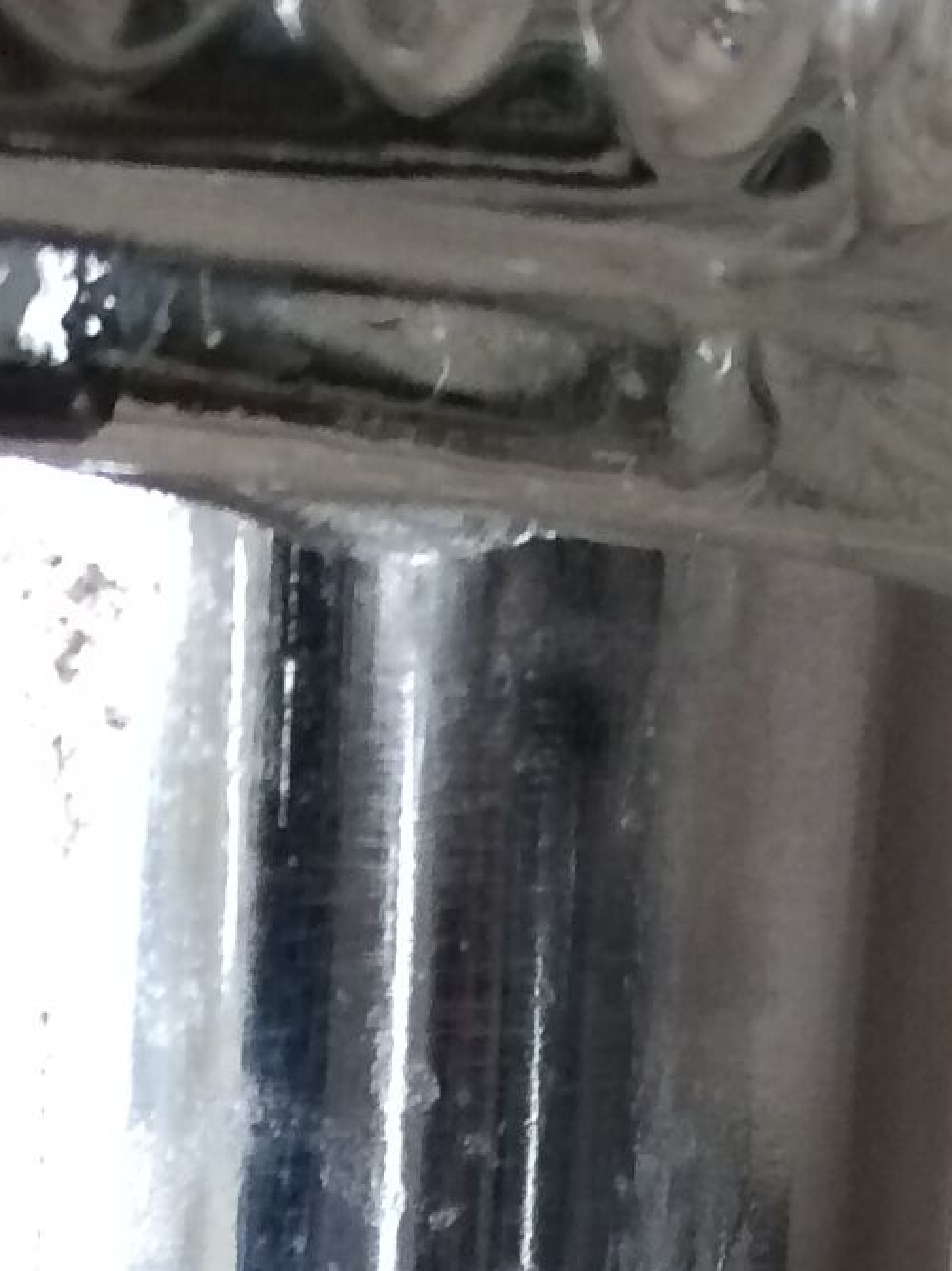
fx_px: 5172
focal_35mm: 141
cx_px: 244
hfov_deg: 10.5
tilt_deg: -15.2
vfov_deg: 12.4
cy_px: 2531
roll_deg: -2.1
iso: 160
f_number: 2.2
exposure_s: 1/33
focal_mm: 4.15
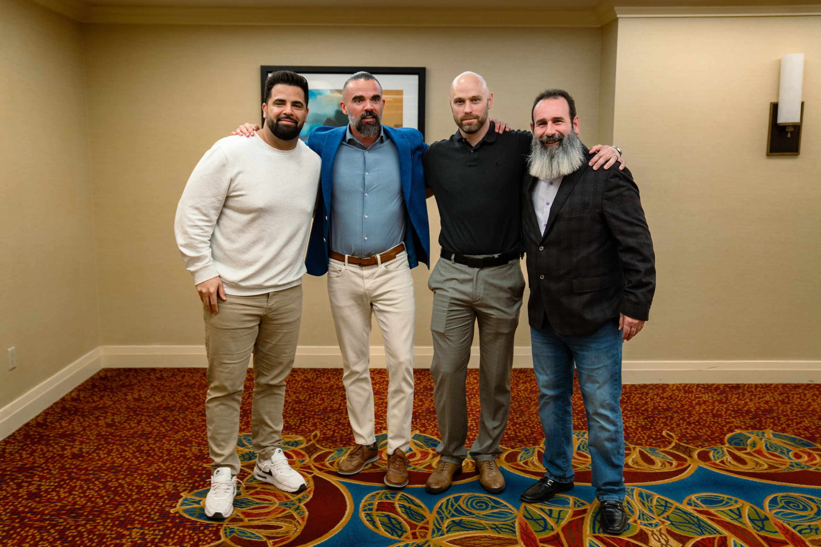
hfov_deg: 55.8
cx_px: 410
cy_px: 274
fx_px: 775
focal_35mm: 34
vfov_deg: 38.9
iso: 640
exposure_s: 1/160
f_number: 2.8
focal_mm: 34
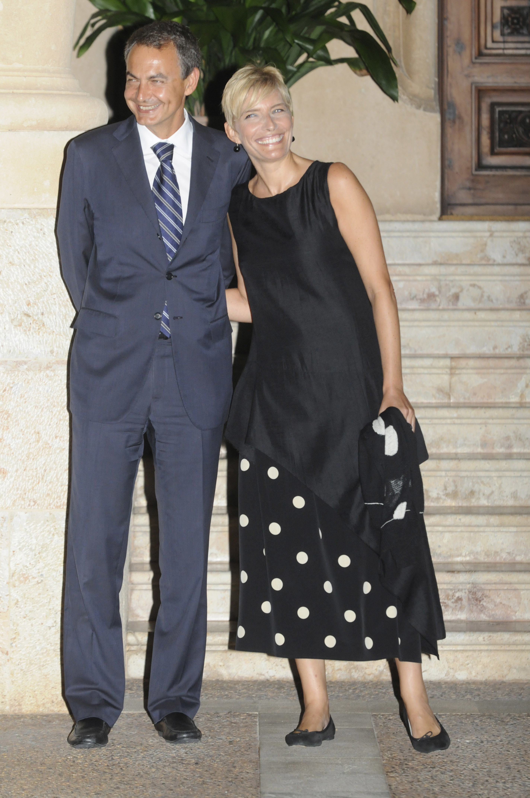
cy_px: 399
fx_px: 3985
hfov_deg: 7.6
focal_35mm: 180
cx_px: 265
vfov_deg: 11.4
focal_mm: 120
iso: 1000
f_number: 4.5
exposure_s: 1/250
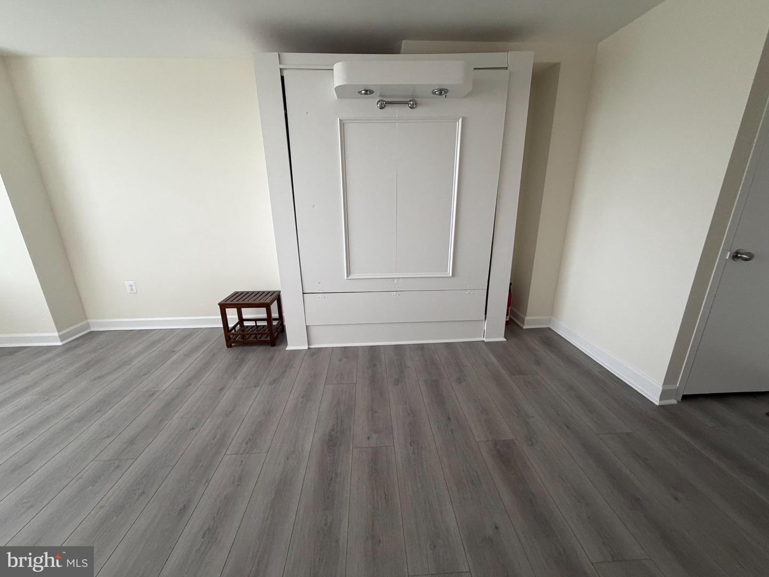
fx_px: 311
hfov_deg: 102.1
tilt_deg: -16.7
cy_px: 288
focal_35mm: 14
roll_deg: +0.9
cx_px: 384
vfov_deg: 85.7
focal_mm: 2.22
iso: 200
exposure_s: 1/60
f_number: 2.2
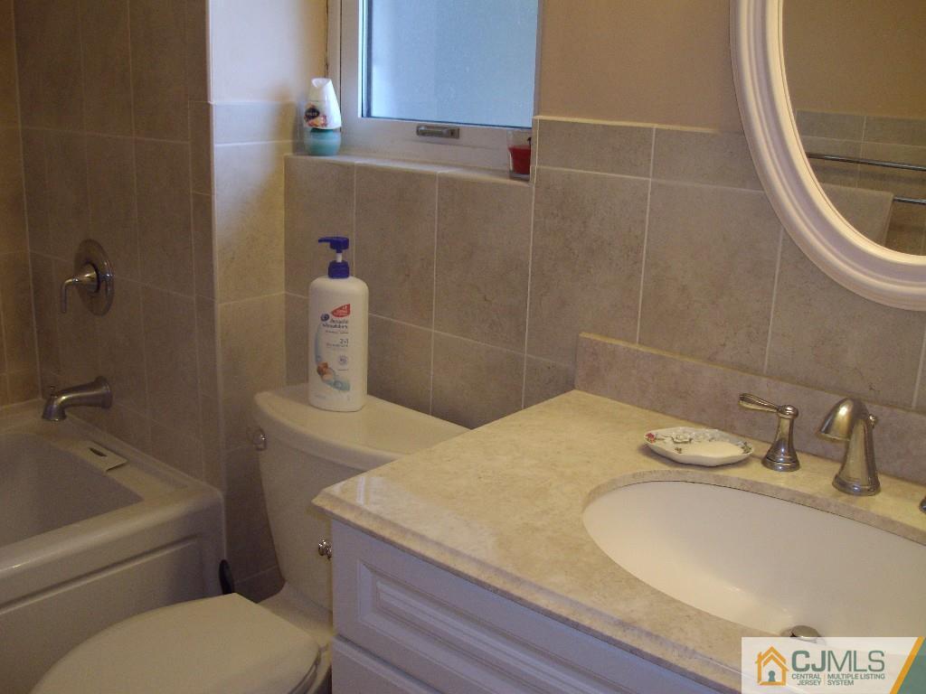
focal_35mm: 36
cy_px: 347
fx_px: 963
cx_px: 463
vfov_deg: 39.7
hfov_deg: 51.4
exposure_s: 1/80
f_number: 2.7
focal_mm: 6
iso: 160
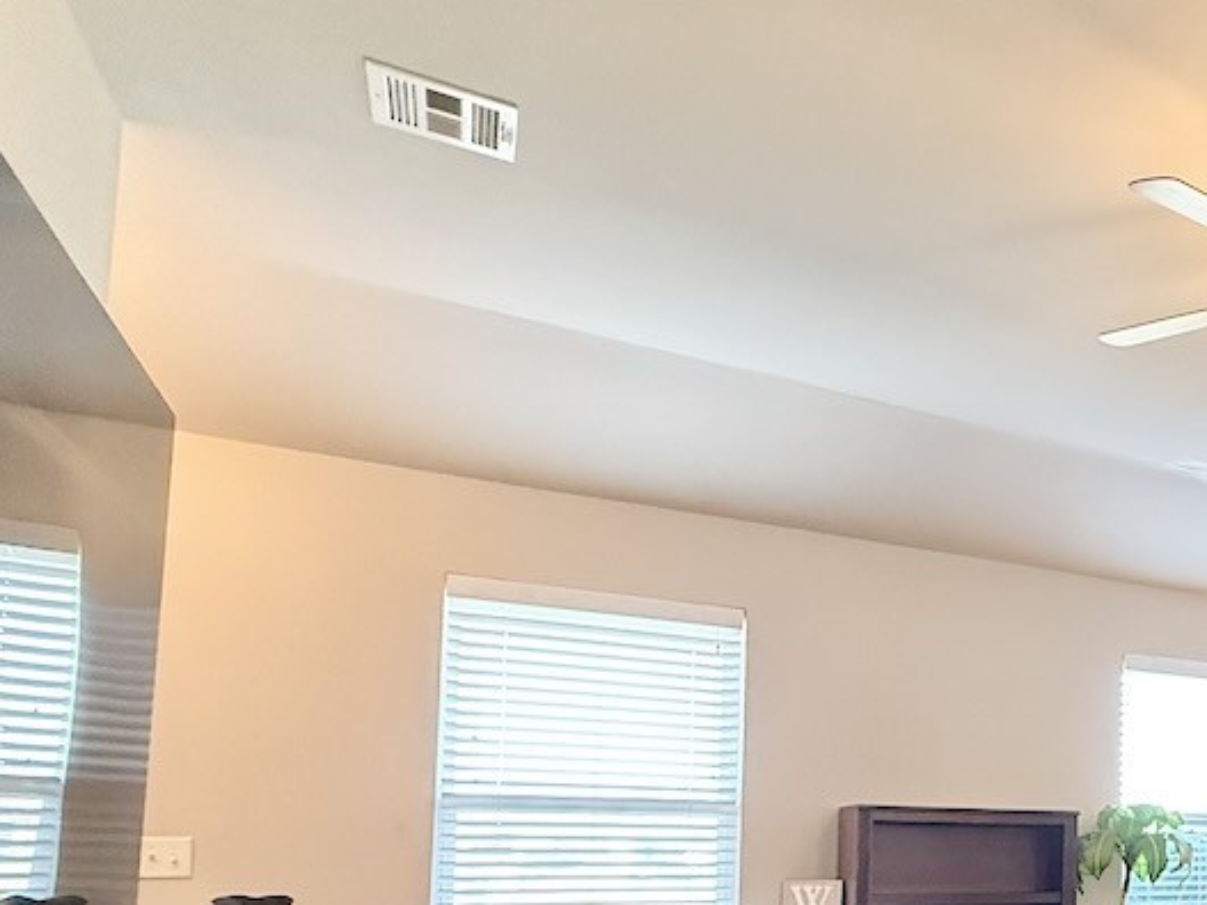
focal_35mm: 34
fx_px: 1185
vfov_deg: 39.2
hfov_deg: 40.8
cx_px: 1390
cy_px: 790
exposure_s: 1/60
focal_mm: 2.22
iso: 800
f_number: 2.2
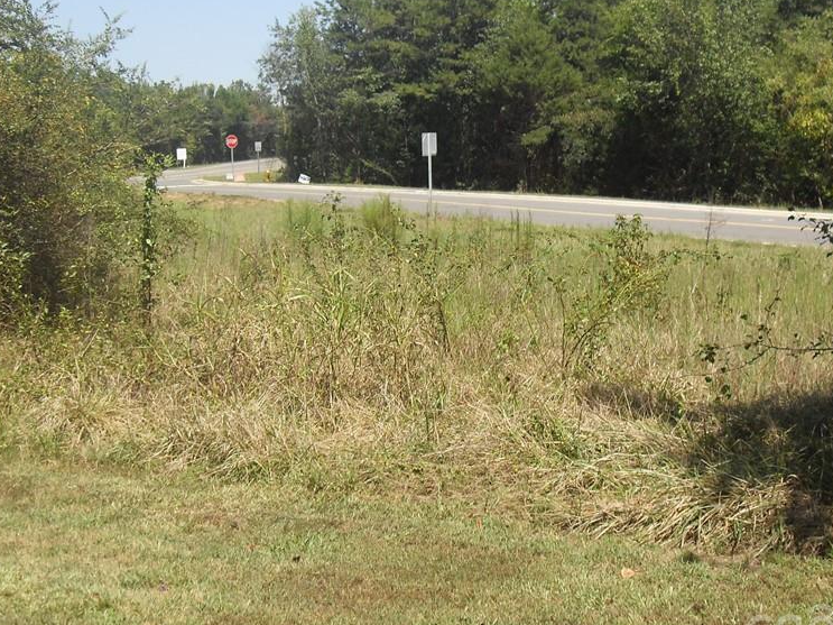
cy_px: 275
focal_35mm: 51
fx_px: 1227
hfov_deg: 37.3
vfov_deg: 28.5
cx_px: 509
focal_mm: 6.3
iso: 80
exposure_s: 1/90
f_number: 8.9
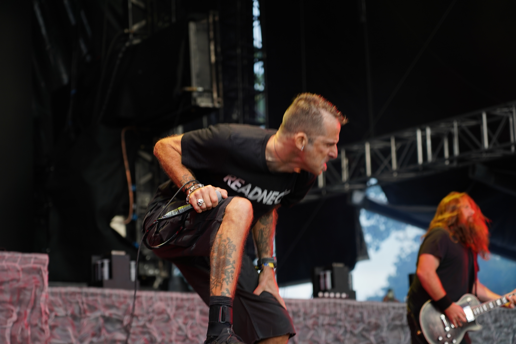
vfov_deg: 13.2
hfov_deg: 19.6
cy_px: 172
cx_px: 258
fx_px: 1491
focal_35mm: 104
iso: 250
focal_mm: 104
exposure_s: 1/125
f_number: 4
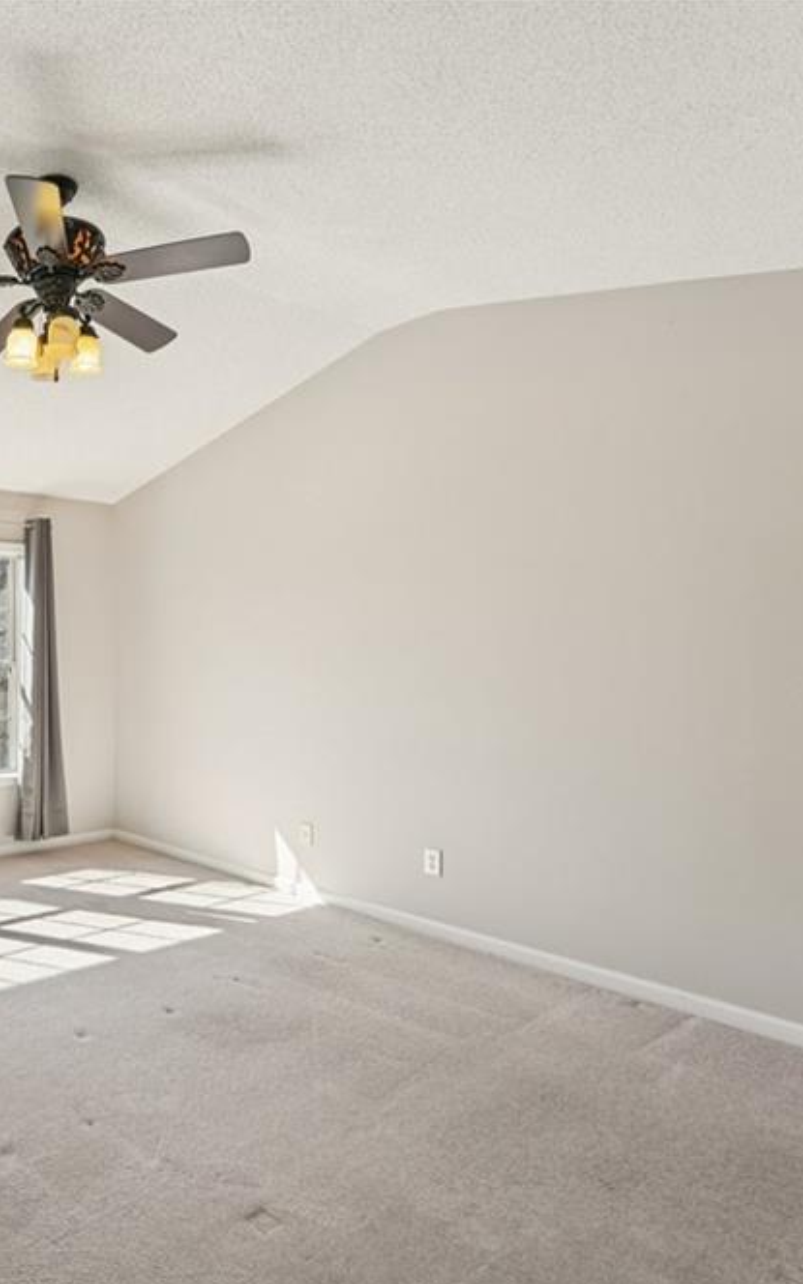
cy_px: 655
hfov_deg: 46.6
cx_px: 12
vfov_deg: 79.6
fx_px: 770
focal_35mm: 22
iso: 100
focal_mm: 14
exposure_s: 1/60
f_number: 8
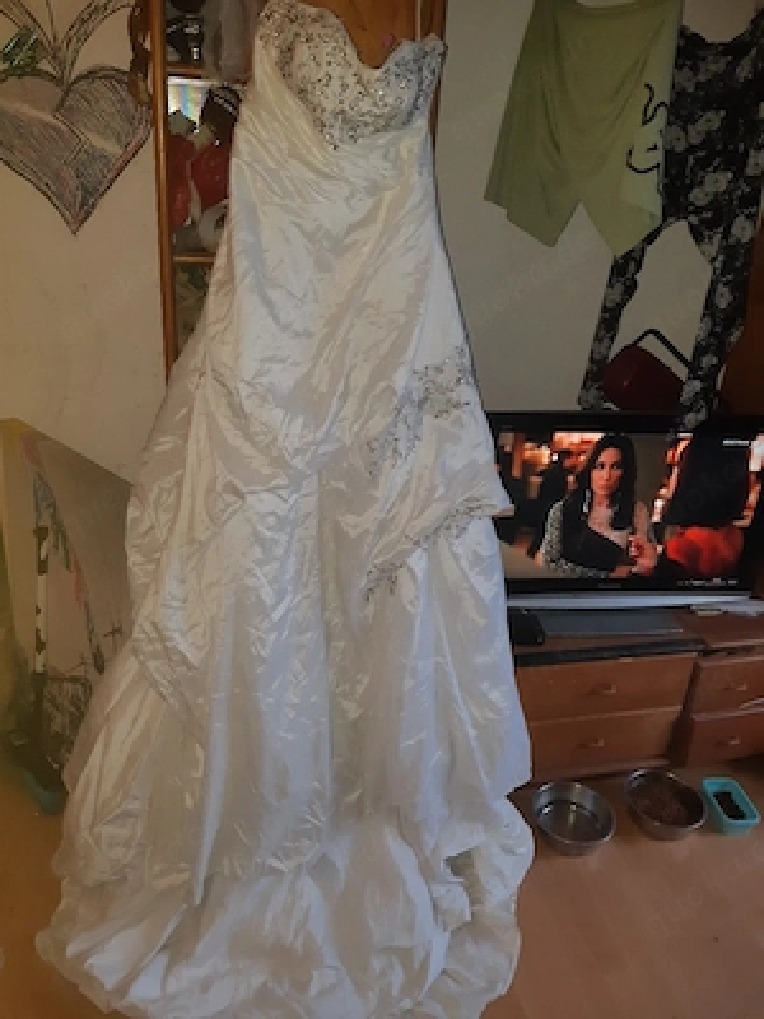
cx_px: 382
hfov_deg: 53.1
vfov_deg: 67.3
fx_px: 765
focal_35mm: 26
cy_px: 510
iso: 125
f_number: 1.7
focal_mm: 3.93
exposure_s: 1/50
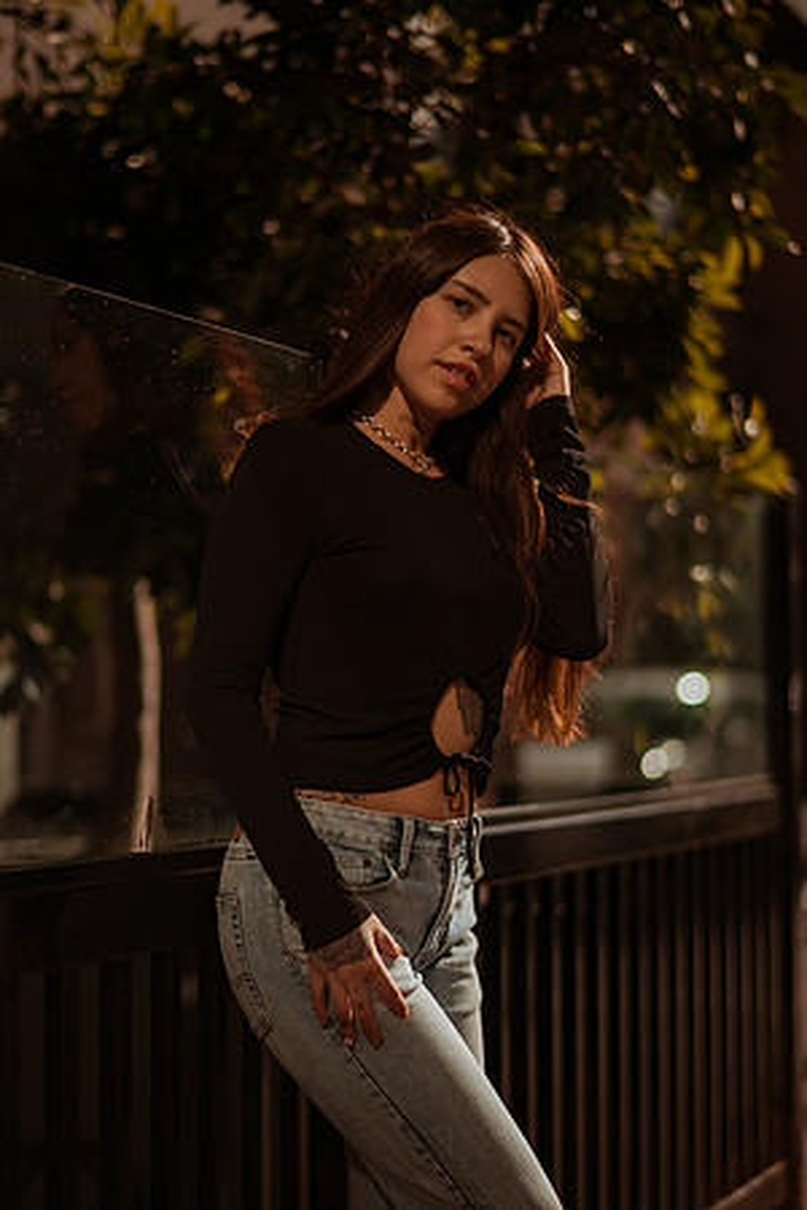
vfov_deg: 34.5
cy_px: 605
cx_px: 404
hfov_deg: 23.4
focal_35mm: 58
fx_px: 1950
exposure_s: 1/8000
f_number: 1.4
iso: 50
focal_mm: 58
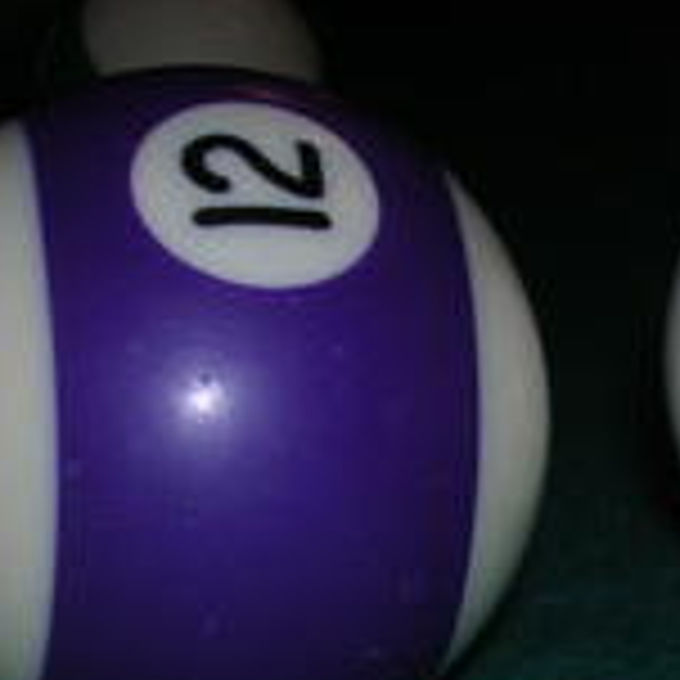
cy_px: 748
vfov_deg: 12.1
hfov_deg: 12.1
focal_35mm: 142
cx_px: 775
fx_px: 3156
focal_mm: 5.8
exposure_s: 1/60.1
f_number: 5.6
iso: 100
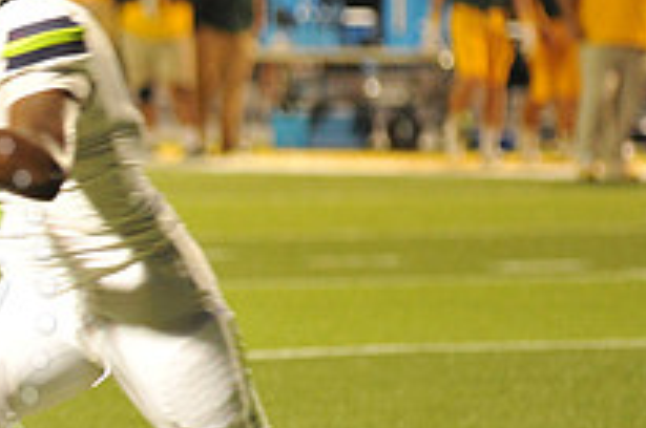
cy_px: 293
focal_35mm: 566
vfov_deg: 2.4
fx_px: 10141
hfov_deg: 3.6
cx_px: -246
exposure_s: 1/250
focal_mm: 200
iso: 6400
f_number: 4
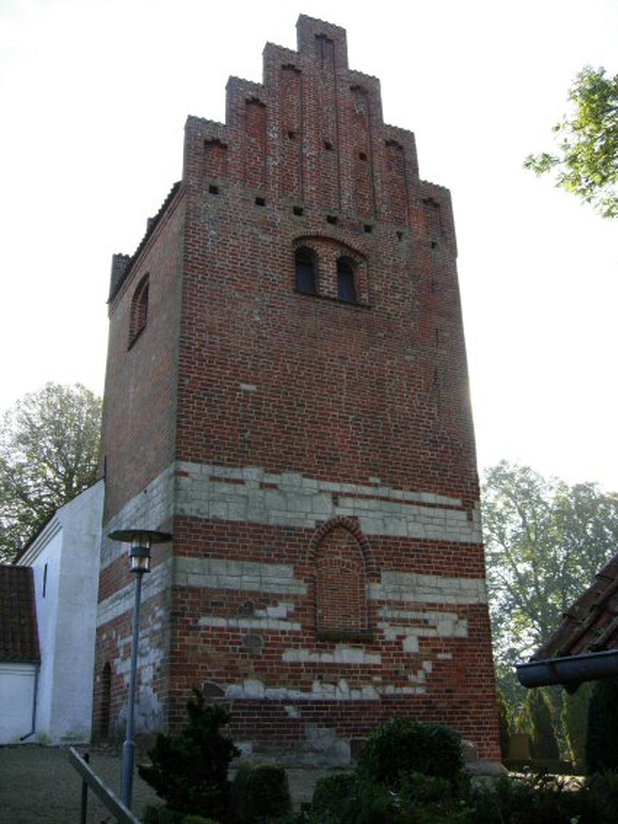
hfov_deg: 39.6
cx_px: 309
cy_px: 412
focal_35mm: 36
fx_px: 857
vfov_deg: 51.4
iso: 50
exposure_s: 1/181
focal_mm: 7.5
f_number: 3.8
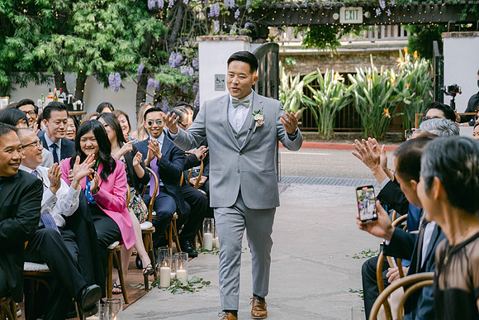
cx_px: 240
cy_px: 160
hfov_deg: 26.0
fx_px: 1038
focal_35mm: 78
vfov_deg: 17.5
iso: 320
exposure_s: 1/320
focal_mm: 52
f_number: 2.8
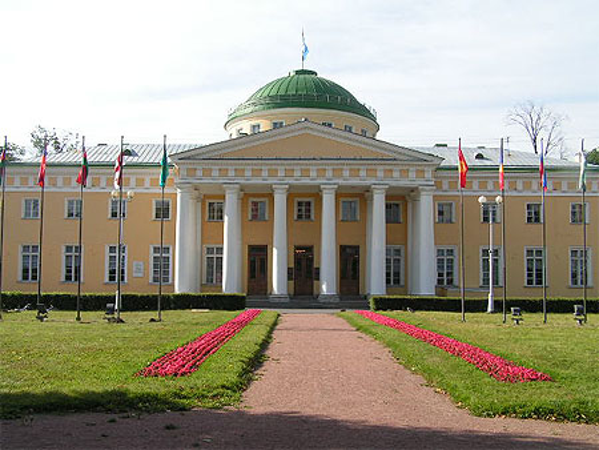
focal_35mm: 38
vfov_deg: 37.8
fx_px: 658
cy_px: 225
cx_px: 300
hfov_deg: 49.0
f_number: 5.6
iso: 50
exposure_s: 1/320
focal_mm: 6.3
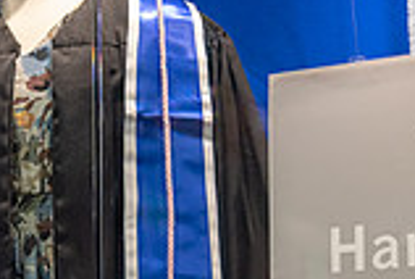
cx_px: 289
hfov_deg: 17.1
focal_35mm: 119
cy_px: 304
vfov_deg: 11.4
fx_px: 1374
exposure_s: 1/125
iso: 400
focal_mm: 32.5
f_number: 2.8
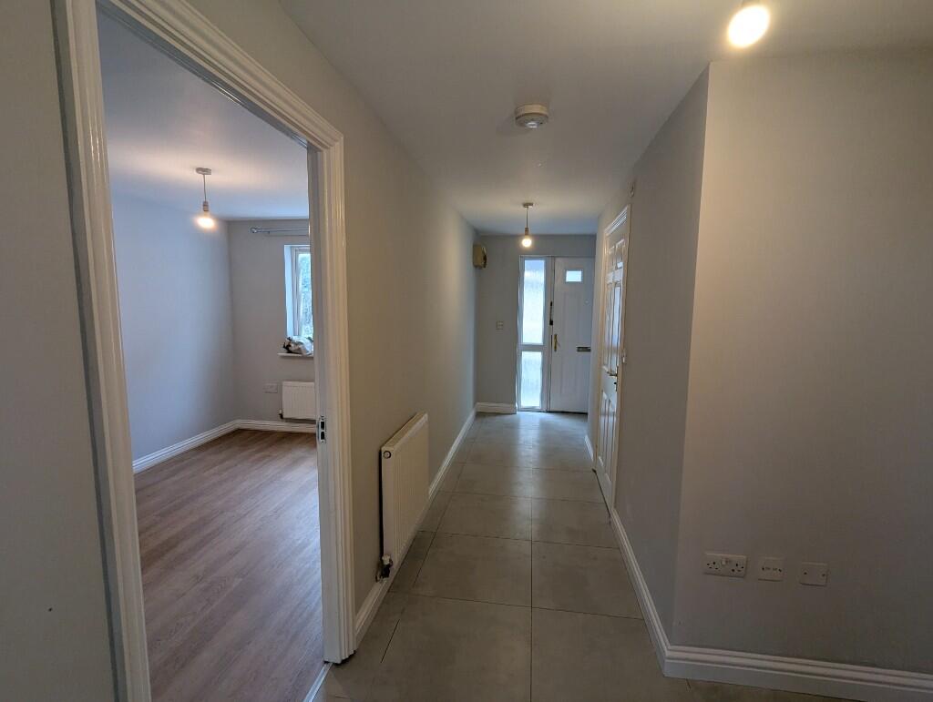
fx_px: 432
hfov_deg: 94.4
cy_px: 351
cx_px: 466
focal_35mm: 16
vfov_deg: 78.2
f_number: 2.2
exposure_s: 1/81.3
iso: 154
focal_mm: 2.35
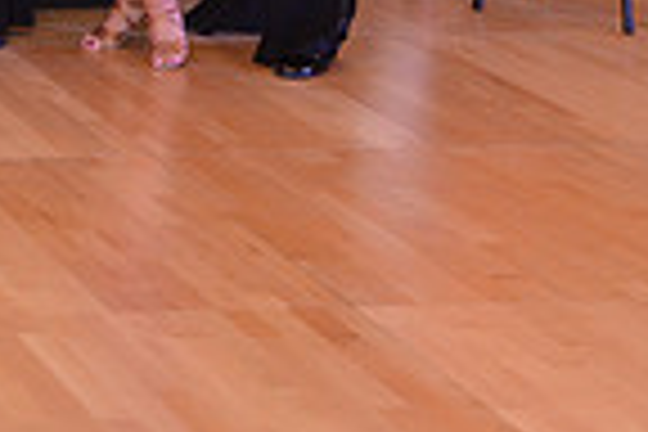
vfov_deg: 8.6
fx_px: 2754
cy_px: -376
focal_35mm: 153
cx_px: -585
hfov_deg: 12.1
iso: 1600
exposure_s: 1/250
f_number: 5
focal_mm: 38
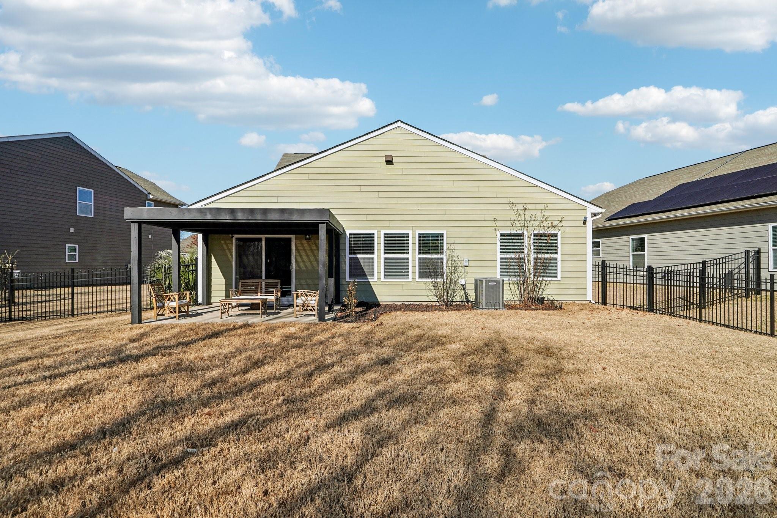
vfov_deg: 67.4
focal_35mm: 18
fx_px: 388
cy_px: 259
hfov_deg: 90.0
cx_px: 388
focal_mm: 12
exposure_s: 1/200
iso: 100
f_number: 8
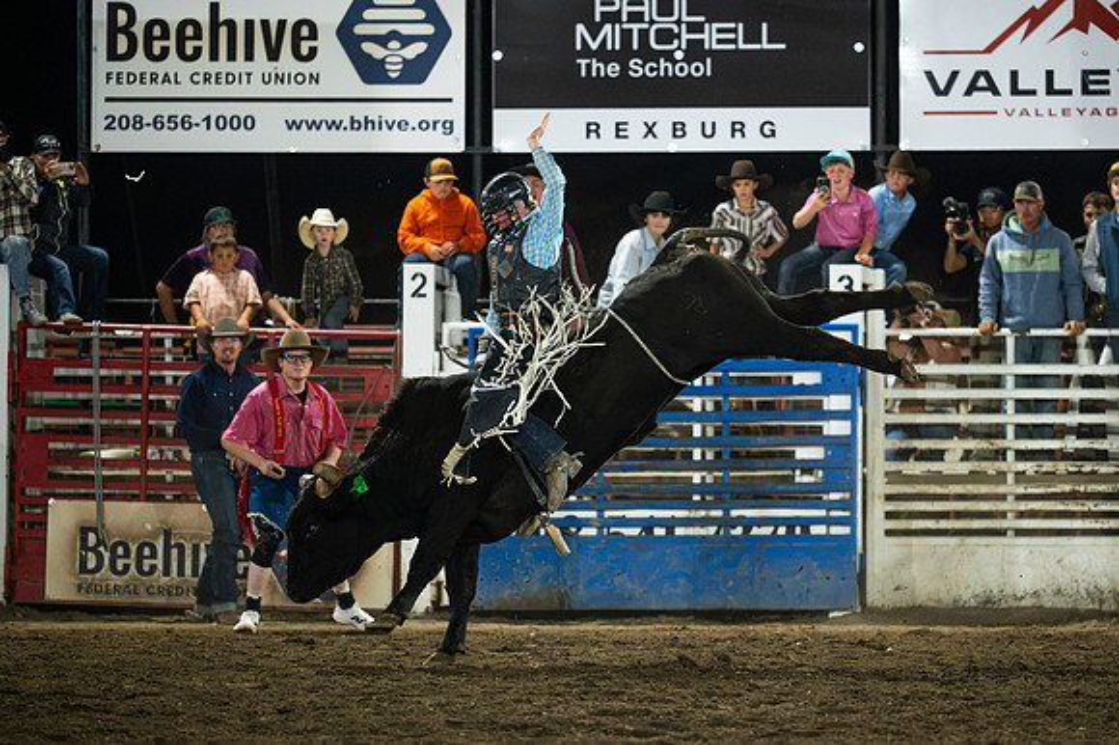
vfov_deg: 6.0
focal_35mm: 229
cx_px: 694
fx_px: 7128
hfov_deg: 9.0
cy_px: 394
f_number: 2.8
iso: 3200
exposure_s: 1/500
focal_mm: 175
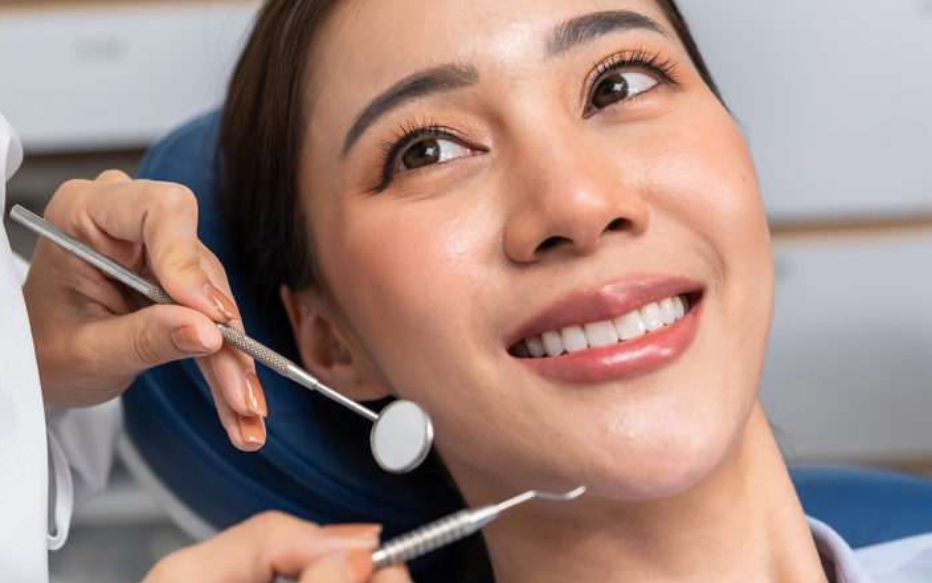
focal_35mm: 76
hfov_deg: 26.7
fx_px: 1930
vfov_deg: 17.1
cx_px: 203
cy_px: 140
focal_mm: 41
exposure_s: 1/320
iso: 640
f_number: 2.8
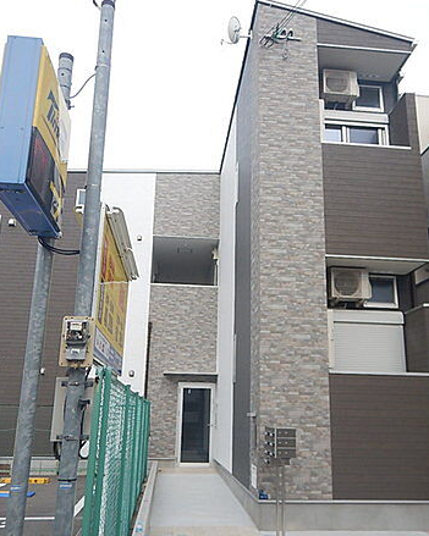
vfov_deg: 55.7
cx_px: 226
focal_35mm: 32
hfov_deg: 45.8
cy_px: 264
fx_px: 508
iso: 125
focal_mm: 4.3
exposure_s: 1/1000
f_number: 2.8
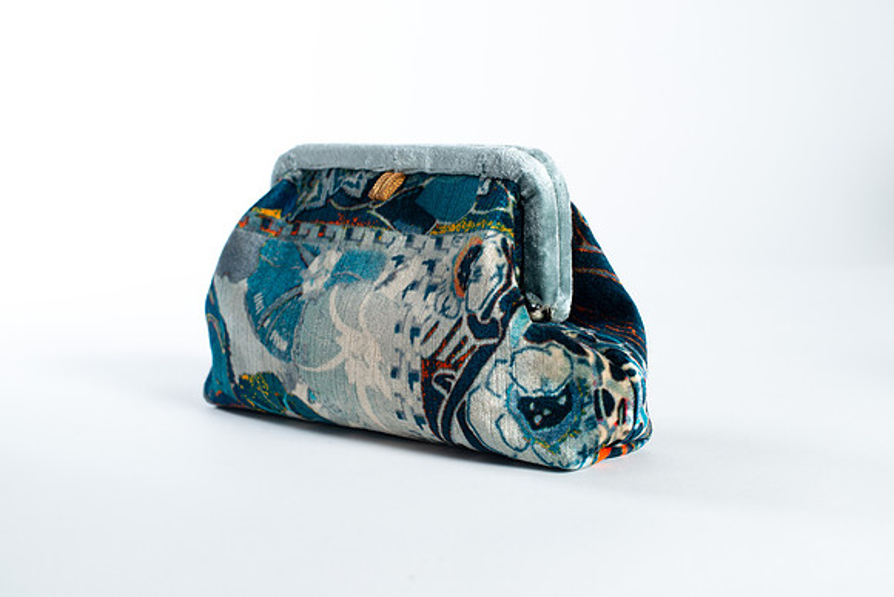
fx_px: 1242
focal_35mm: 50
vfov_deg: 27.0
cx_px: 447
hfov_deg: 39.6
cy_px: 298
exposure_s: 1/200
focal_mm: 50
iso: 200
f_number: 6.3
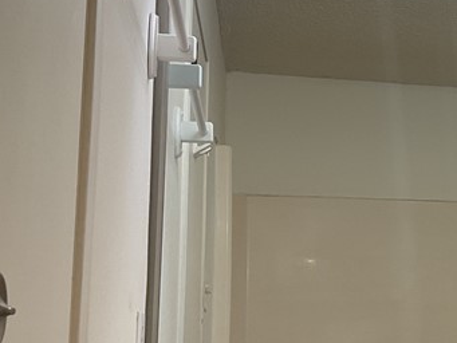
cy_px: 238
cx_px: 590
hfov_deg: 20.6
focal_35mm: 87
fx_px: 1149
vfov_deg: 16.9
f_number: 1.8
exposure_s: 1/120
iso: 40
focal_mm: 3
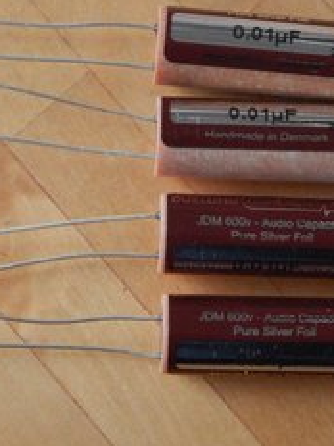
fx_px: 2663
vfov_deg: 9.6
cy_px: 188
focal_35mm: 207
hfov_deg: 7.2
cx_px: 86
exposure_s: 1/15
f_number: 4.9
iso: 1000
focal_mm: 21.5
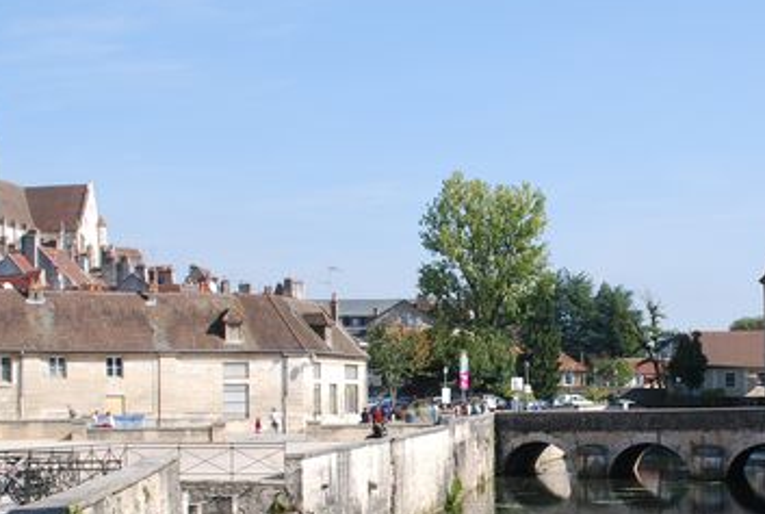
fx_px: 1446
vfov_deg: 20.0
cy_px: 369
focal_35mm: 68
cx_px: 505
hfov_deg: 29.4
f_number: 10
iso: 200
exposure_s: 1/200
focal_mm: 25
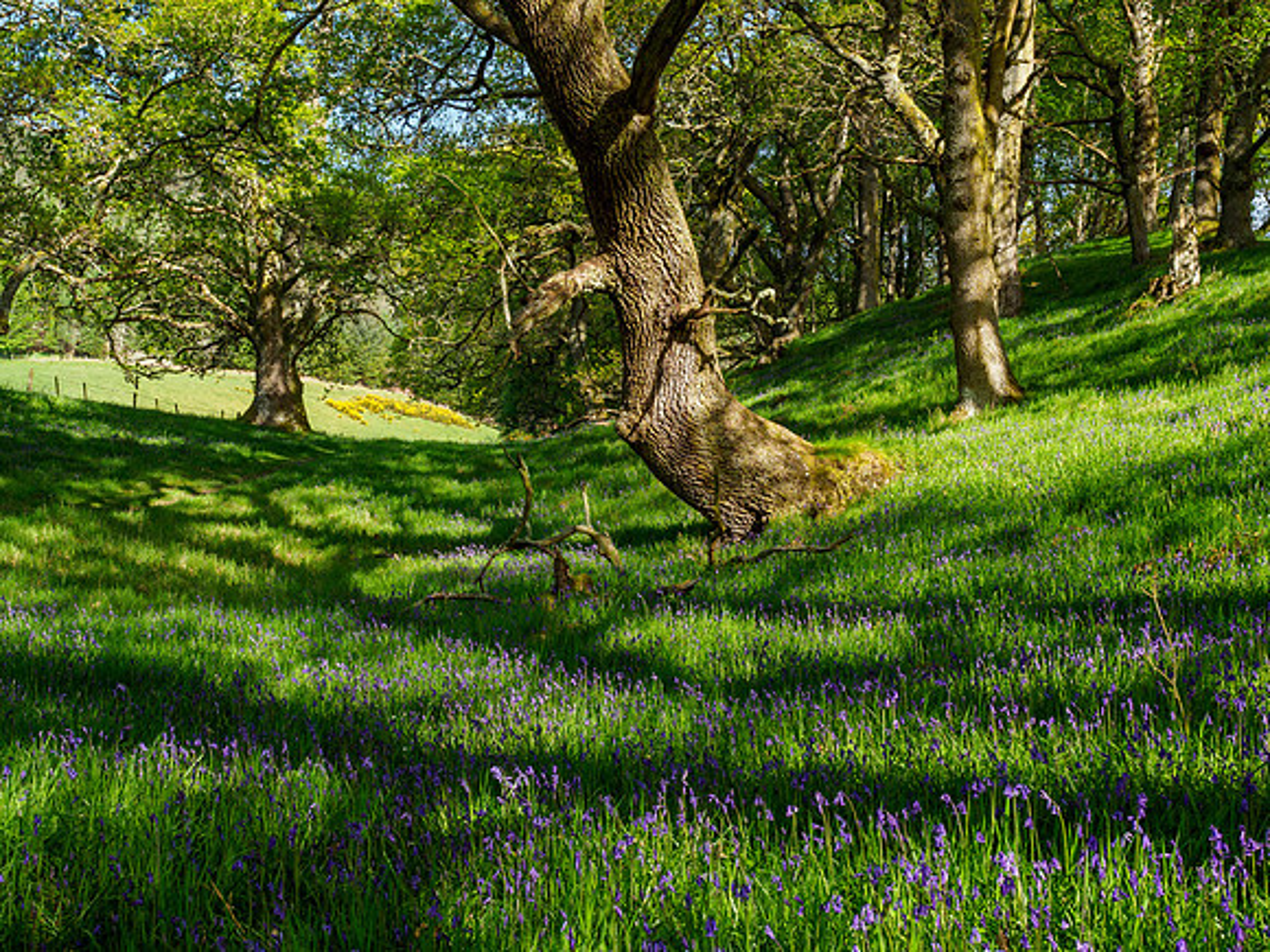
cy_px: 476
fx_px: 1468
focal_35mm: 40
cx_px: 635
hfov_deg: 46.8
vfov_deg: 36.0
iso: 200
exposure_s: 1/60
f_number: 7.1
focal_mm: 20
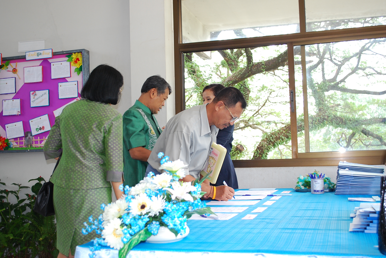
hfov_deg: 43.6
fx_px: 483
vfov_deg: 29.9
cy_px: 129
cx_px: 193
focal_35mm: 45
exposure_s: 1/50
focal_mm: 30
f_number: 4.8
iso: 400
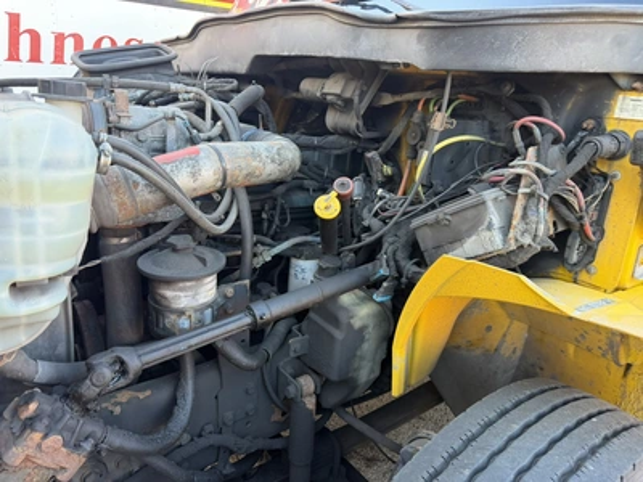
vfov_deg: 56.8
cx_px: 322
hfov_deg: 71.6
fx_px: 446
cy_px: 241
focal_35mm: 24
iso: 200
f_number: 1.78
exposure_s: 1/121
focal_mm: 6.76
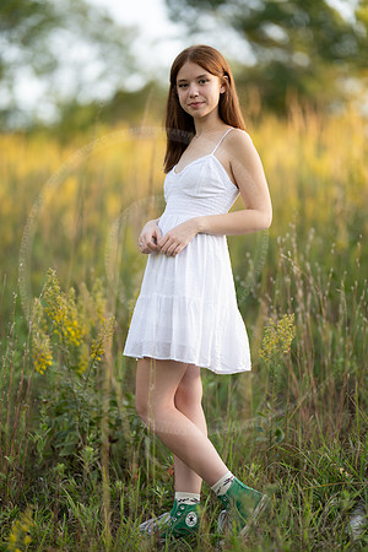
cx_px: 184
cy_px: 276
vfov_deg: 23.9
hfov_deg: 16.1
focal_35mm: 85
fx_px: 1303
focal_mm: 85
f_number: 1.2
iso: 100
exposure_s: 1/1000
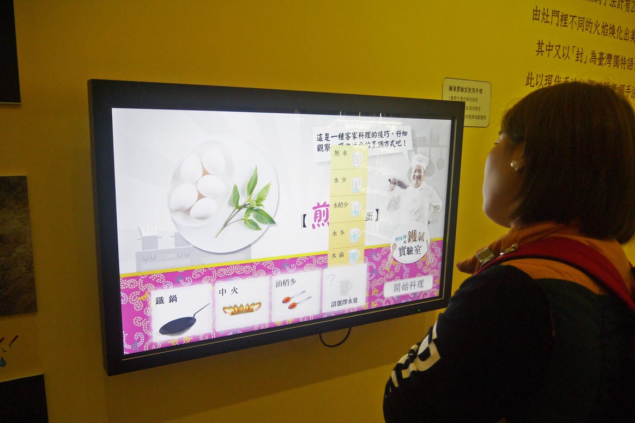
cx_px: 313
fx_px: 529
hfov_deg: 61.9
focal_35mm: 30
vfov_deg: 43.5
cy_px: 242
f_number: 3.5
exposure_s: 1/60
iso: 320
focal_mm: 14
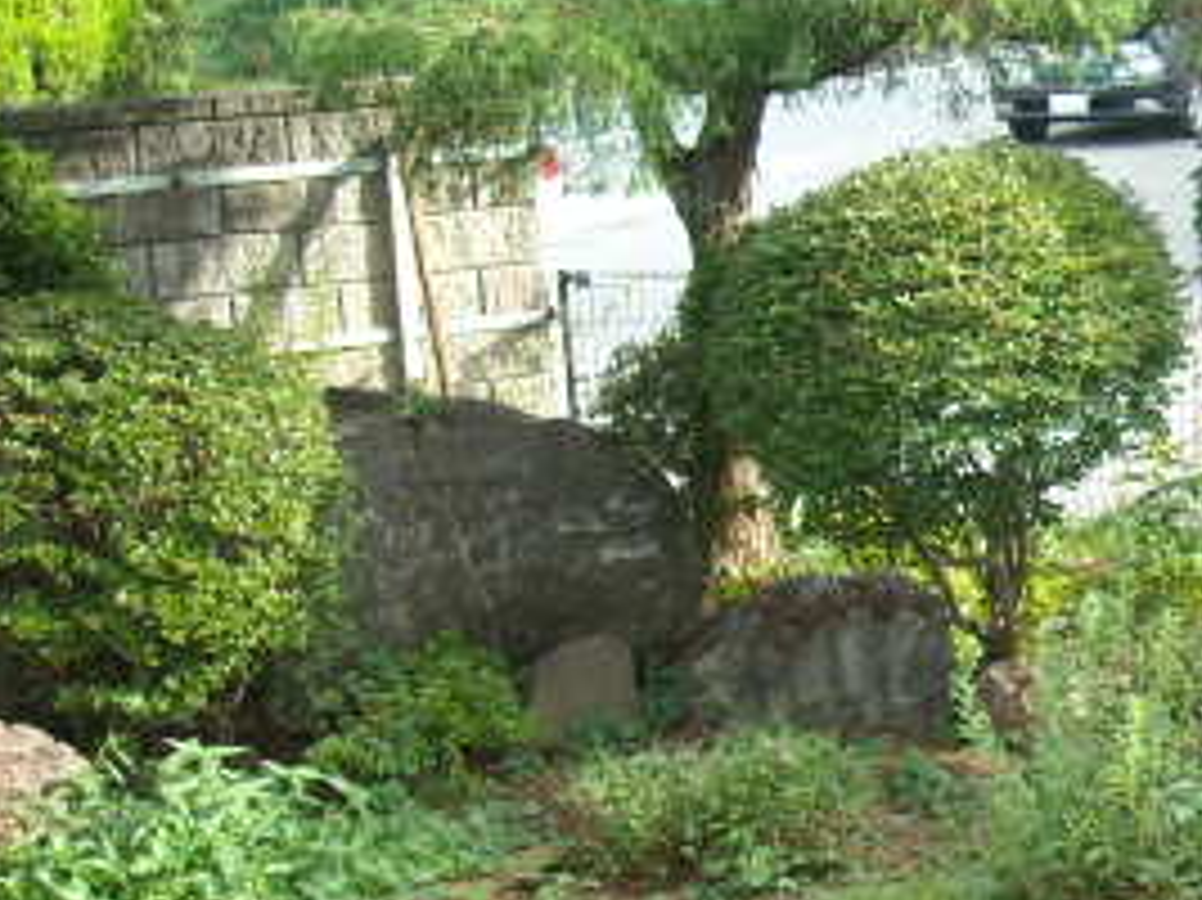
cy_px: 702
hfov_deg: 21.7
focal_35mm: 84
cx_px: 1423
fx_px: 2915
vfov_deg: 17.4
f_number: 2.8
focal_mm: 5.7
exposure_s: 1/80
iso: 64
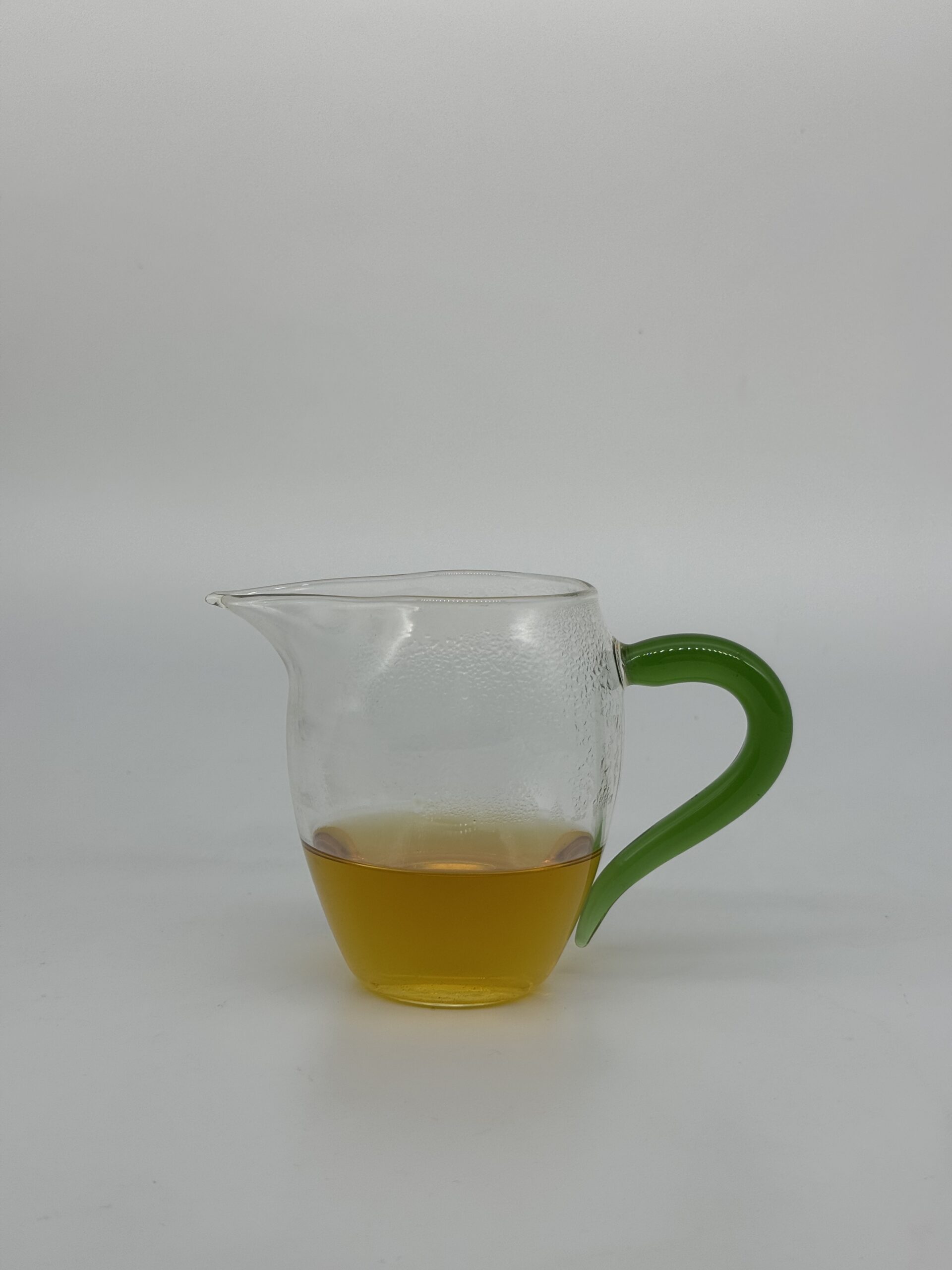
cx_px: 476
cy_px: 635
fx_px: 1760
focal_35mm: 48
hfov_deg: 30.3
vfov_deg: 39.7
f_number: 1.78
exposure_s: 1/1152
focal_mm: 6.76
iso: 64
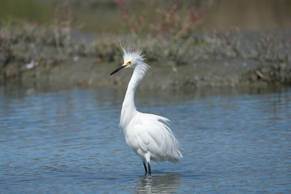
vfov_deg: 2.5
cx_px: 146
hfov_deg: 3.7
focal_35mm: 560
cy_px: 97
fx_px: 4526
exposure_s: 1/2500
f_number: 6.3
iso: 500
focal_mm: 560
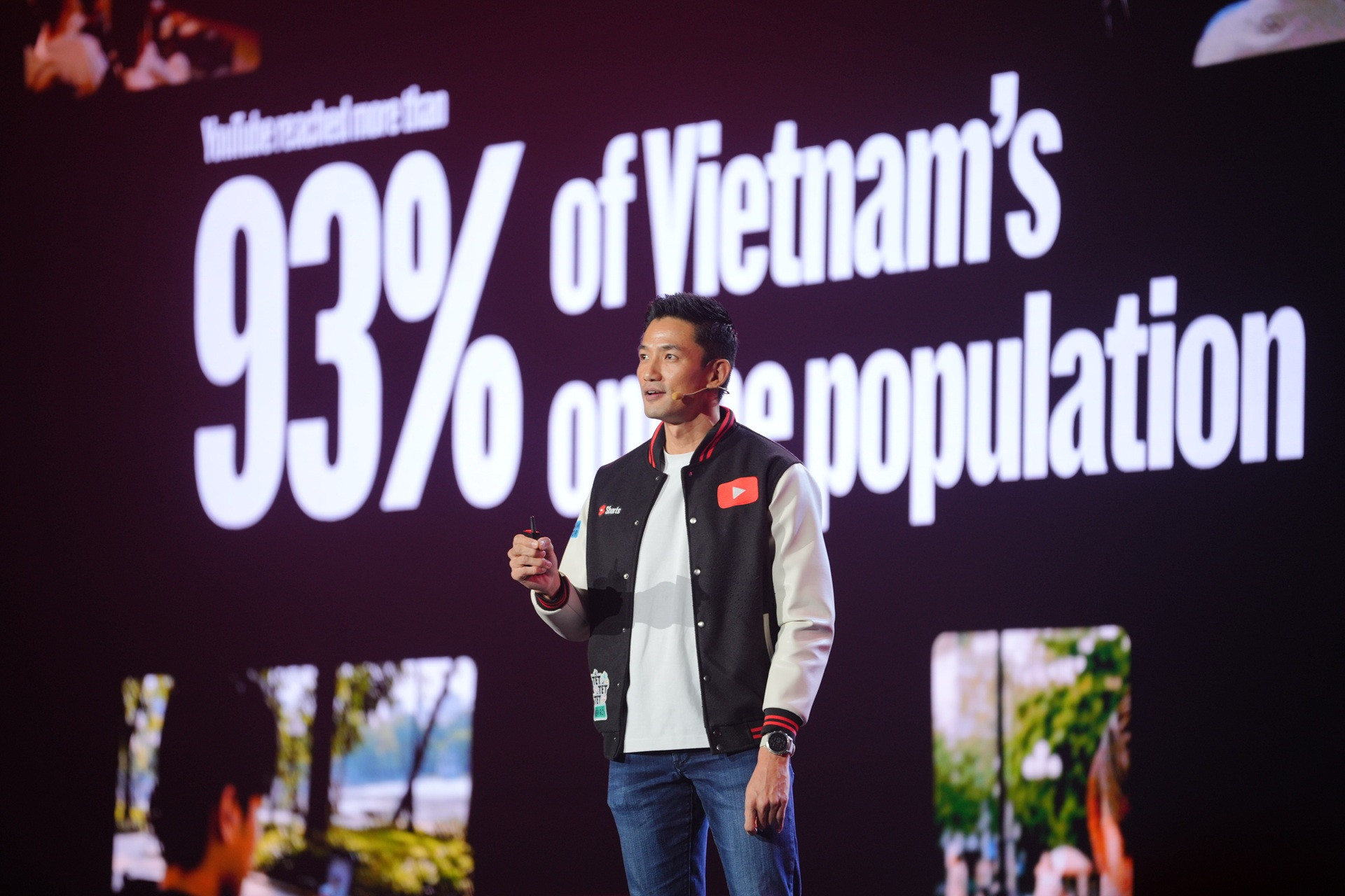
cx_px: 672
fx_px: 7472
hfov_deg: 10.3
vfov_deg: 6.9
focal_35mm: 200
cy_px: 448
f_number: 2.8
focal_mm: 200
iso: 640
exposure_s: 1/200
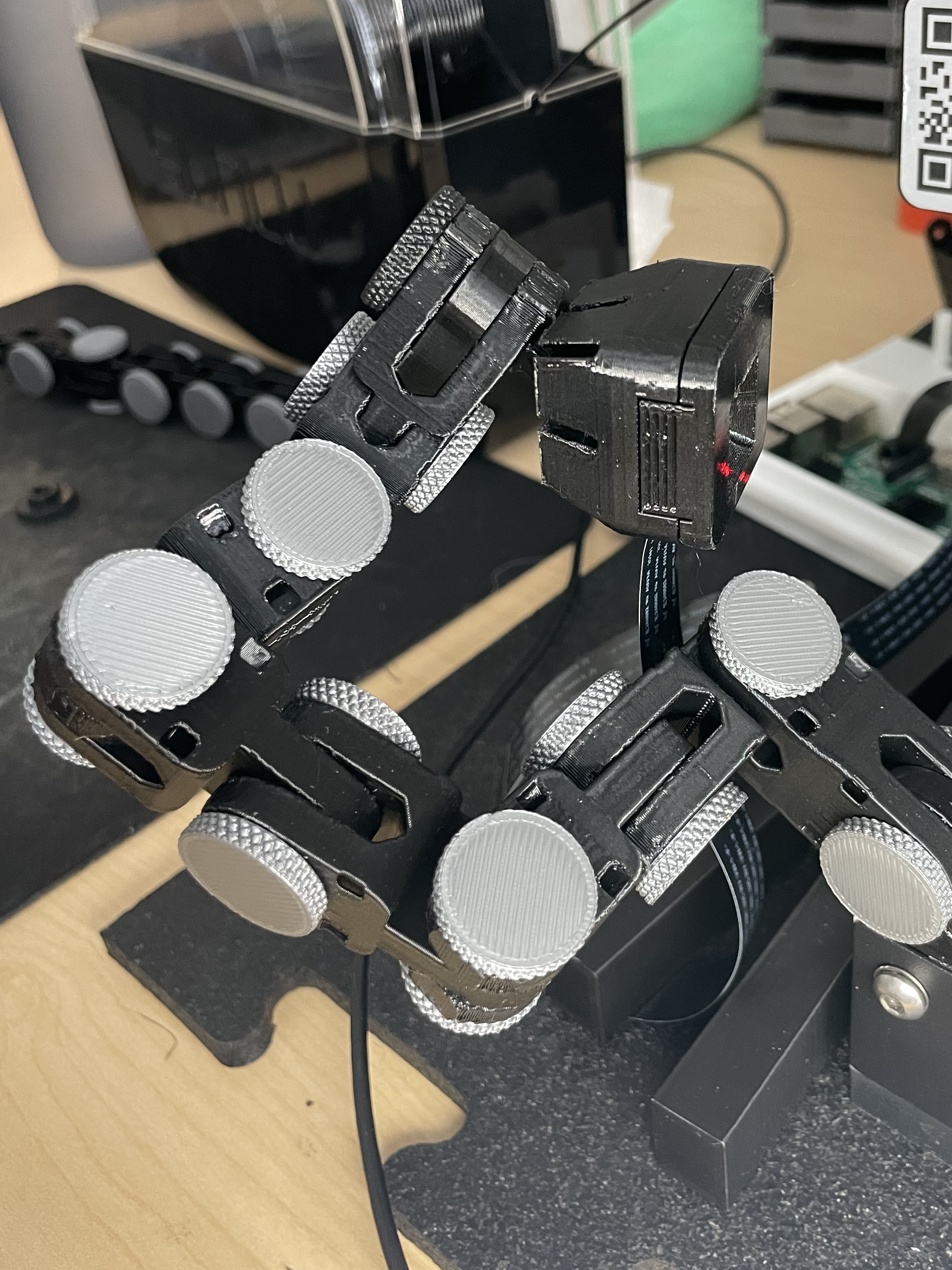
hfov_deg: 40.4
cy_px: 514
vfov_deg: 52.3
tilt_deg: -30.7
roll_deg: +5.1
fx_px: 1284
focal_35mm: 35
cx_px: 590
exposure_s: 1/60
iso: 320
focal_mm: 4.2
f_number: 1.6
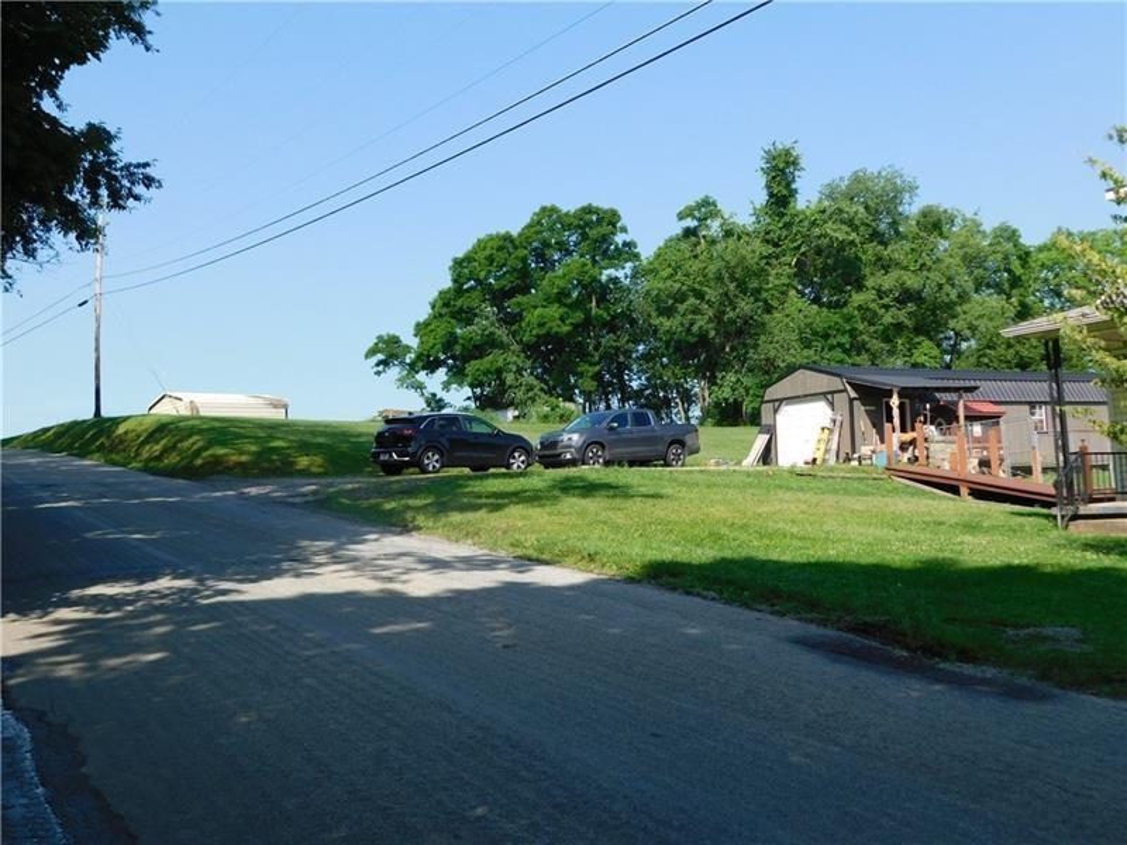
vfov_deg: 39.7
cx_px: 564
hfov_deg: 51.4
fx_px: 1172
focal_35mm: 36
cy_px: 422
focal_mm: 6.3
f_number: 3.5
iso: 125
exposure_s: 1/800
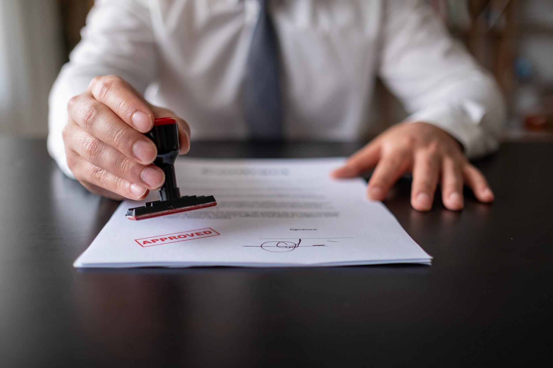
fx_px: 537
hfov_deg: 54.4
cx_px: 276
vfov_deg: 37.8
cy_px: 184
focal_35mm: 35
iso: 160
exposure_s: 1/240
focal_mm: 23
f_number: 1.4
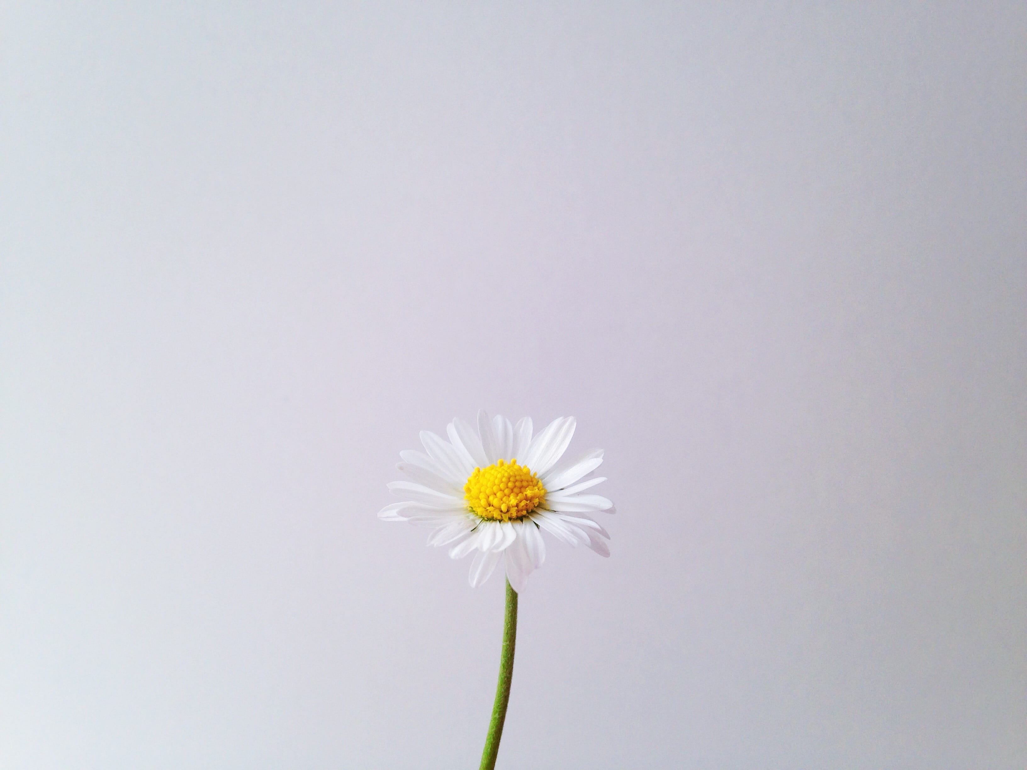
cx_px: 514
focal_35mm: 33
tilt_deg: -14.4
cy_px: 385
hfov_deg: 55.4
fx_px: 979
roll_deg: -1.6
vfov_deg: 42.9
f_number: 2.4
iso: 50
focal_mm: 4.12
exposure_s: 1/133
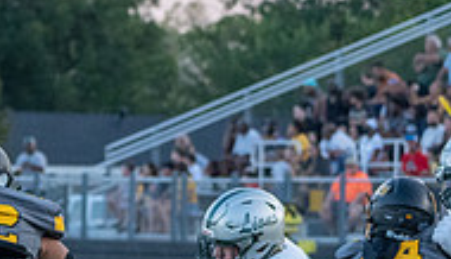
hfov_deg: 3.9
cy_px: 297
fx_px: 6585
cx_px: -452
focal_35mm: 548
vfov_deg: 2.2
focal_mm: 126
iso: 2500
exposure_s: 1/1000
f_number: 5.6
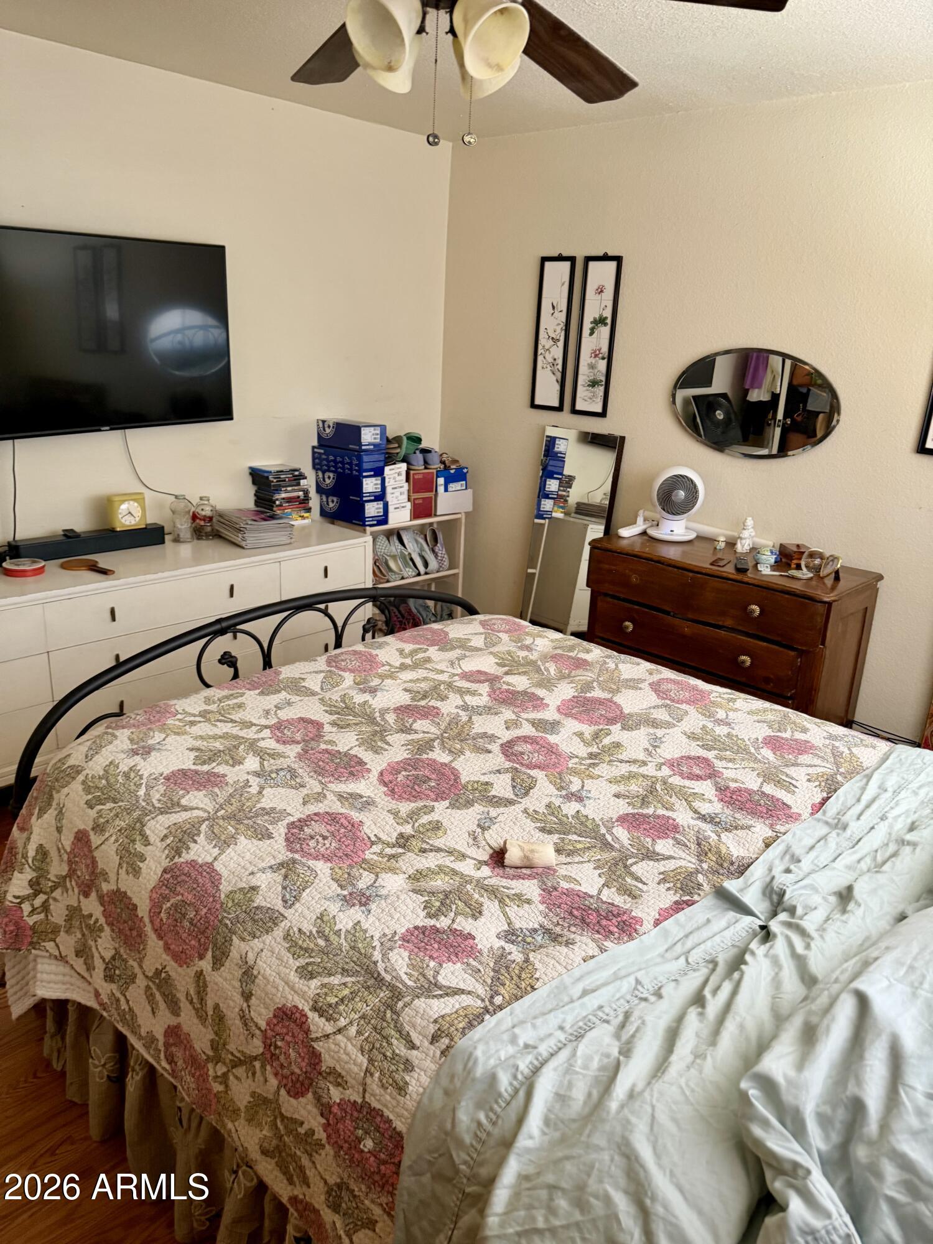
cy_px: 622
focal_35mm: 24
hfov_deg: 56.8
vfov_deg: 71.6
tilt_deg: -16.0
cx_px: 466
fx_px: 862
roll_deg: -3.0
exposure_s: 1/60
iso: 320
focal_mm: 6.76
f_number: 1.78
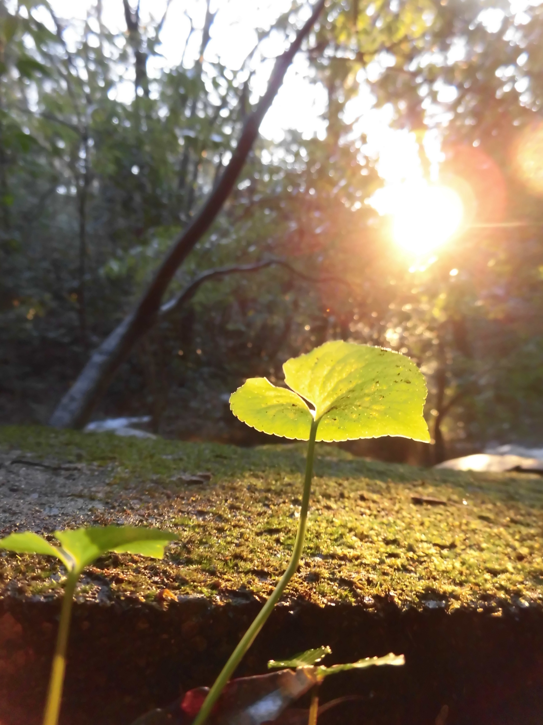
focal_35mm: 24
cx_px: 272
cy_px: 362
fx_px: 502
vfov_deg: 71.6
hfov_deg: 56.8
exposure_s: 1/40
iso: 250
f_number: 3.1
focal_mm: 4.3
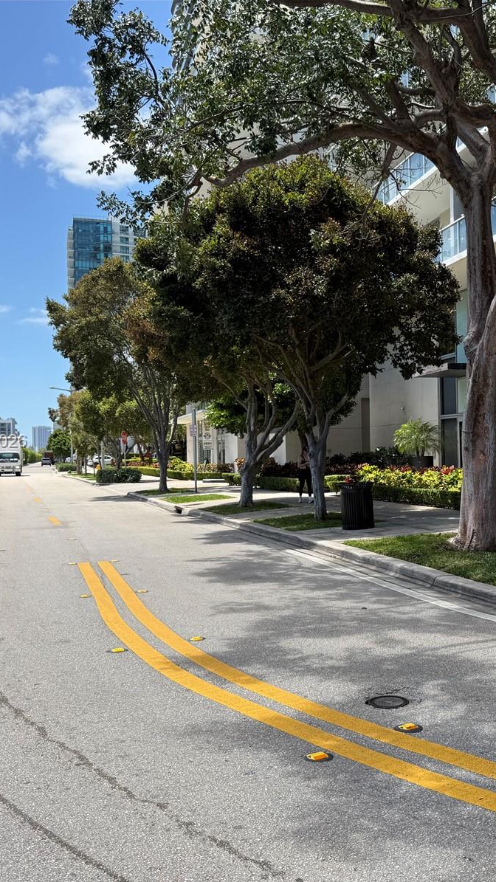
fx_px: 819
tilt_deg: +1.0
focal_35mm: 35
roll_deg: +0.9
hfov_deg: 32.9
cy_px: 442
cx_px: 388
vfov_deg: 56.6
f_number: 1.78
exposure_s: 1/2370
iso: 80
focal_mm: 6.76
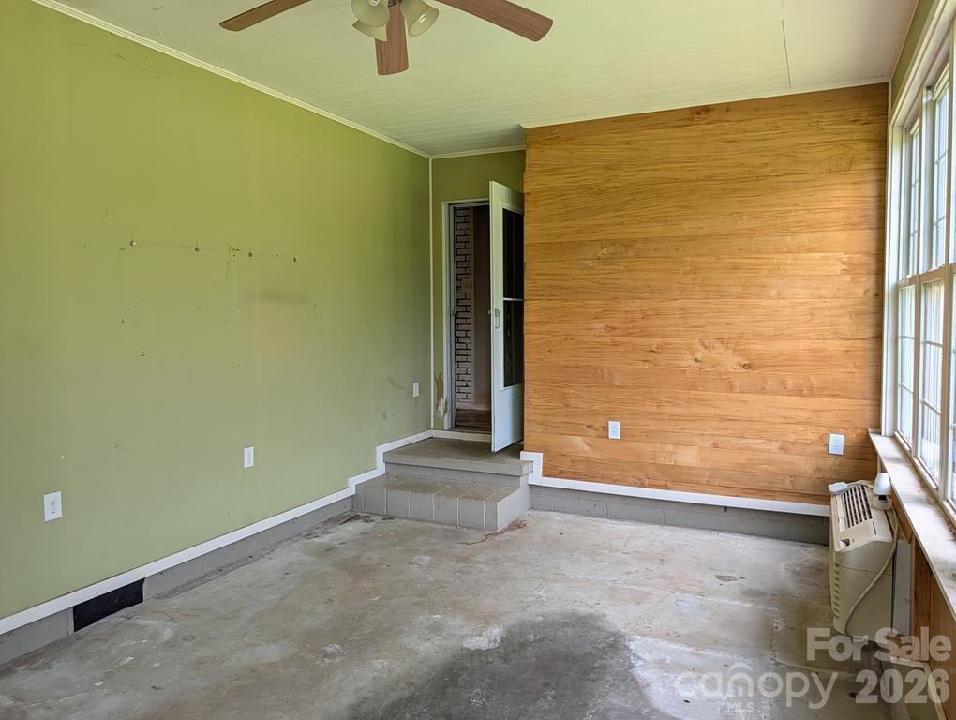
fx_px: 664
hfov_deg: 71.5
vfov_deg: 56.9
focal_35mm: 24
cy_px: 360
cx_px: 478
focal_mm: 6.9
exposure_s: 1/75.4
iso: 50
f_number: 1.68
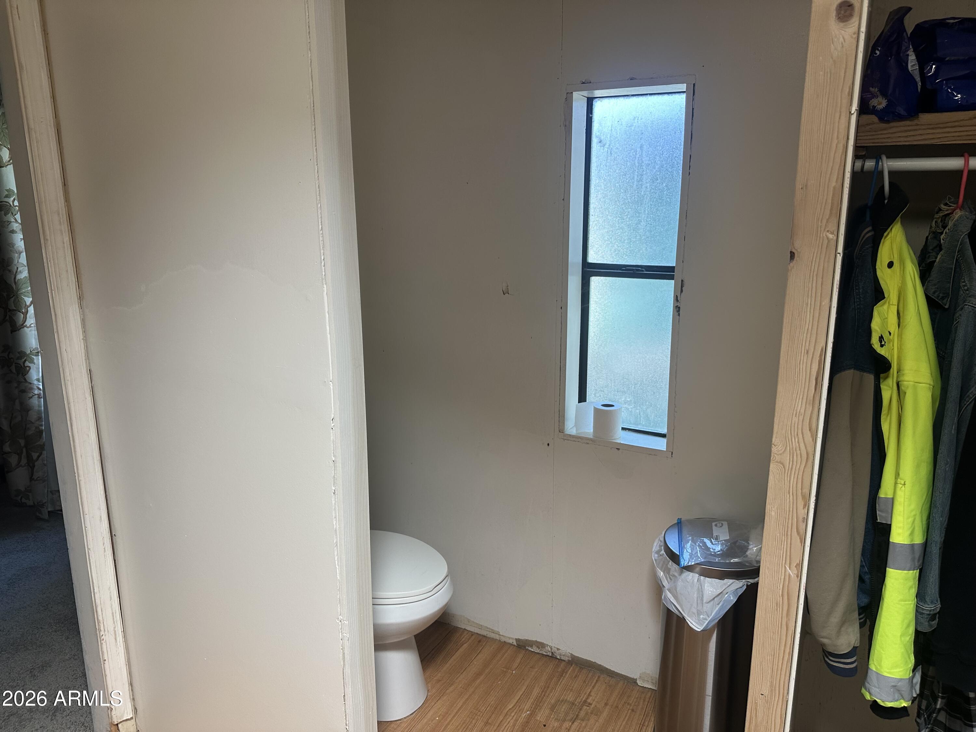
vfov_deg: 56.8
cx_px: 488
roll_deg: +0.1
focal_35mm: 24
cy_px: 366
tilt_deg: -11.7
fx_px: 677
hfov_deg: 71.6
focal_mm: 6.86
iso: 160
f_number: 1.78
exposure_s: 1/121
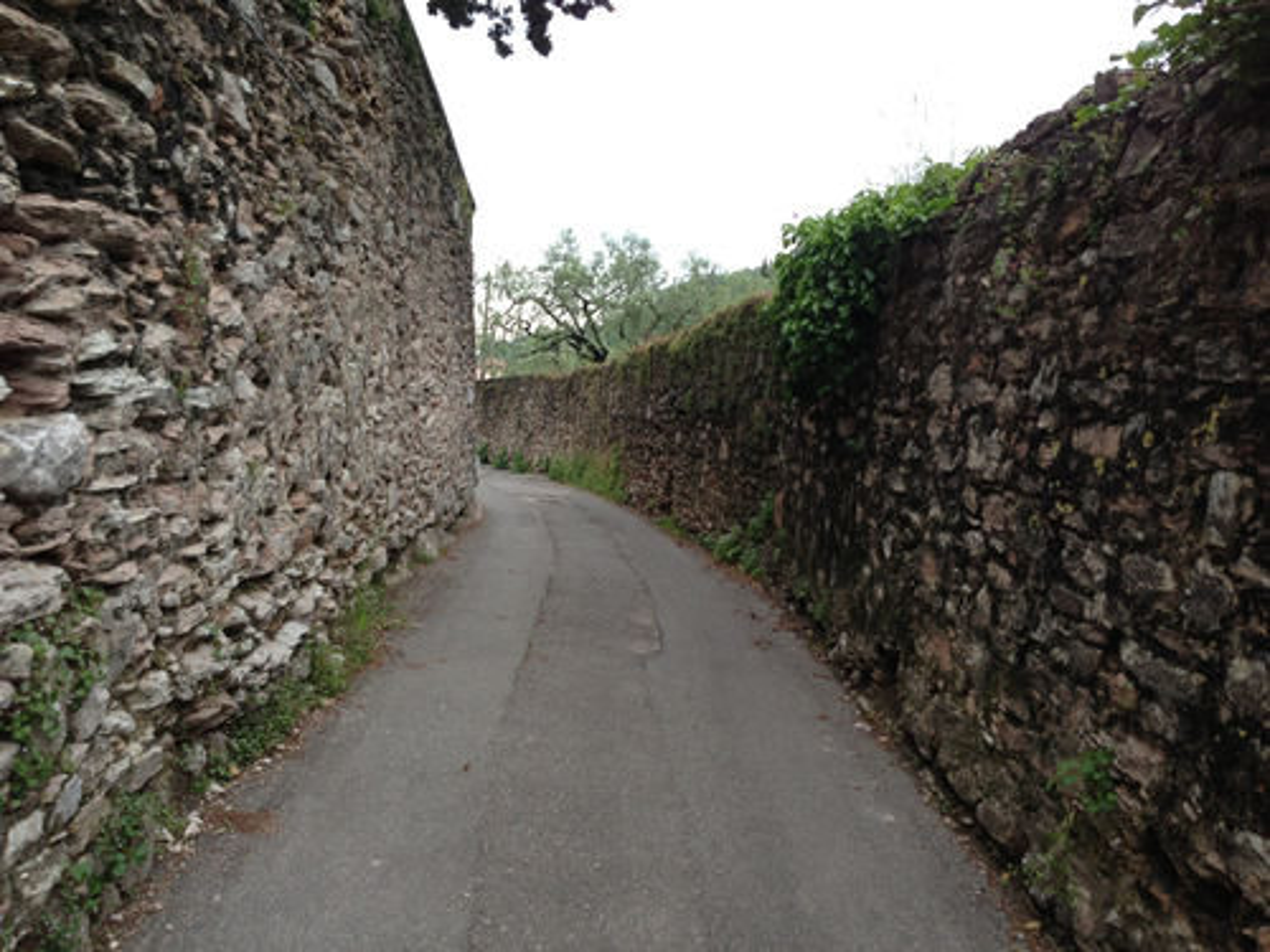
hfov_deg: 55.4
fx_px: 1211
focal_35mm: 33
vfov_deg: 42.9
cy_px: 476
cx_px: 635
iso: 64
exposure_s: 1/120
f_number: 2.4
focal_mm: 4.13
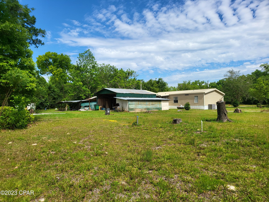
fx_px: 187
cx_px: 134
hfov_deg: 71.6
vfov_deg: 56.8
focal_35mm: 24
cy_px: 101
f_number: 1.8
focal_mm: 5
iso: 40
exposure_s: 1/2993
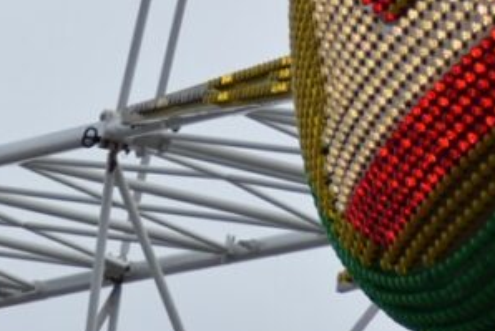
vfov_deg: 1.9
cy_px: -167
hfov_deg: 2.9
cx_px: 88
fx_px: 9932
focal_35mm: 722
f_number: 5
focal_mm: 140
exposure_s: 1/1600
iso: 400
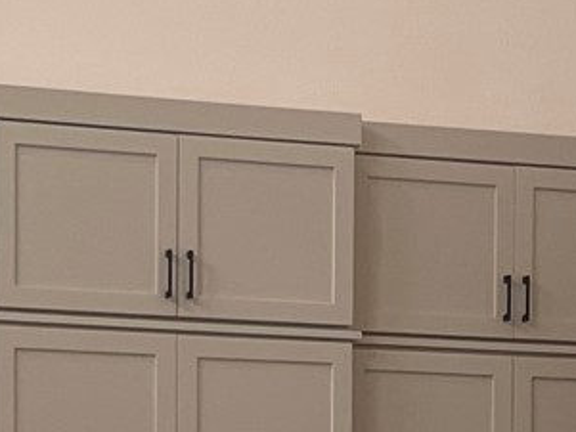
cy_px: 661
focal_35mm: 177
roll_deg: -0.1
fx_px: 2946
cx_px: 235
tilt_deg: +0.9
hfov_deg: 11.2
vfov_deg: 8.2
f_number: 1.5
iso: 125
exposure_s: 1/120
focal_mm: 5.7
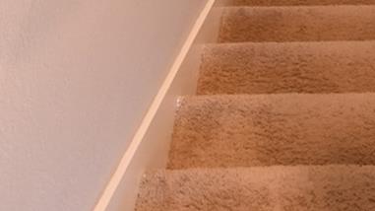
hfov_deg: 30.0
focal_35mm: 66
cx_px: 362
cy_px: -279
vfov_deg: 13.7
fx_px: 656
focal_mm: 10
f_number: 3.5
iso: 1800
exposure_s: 1/60
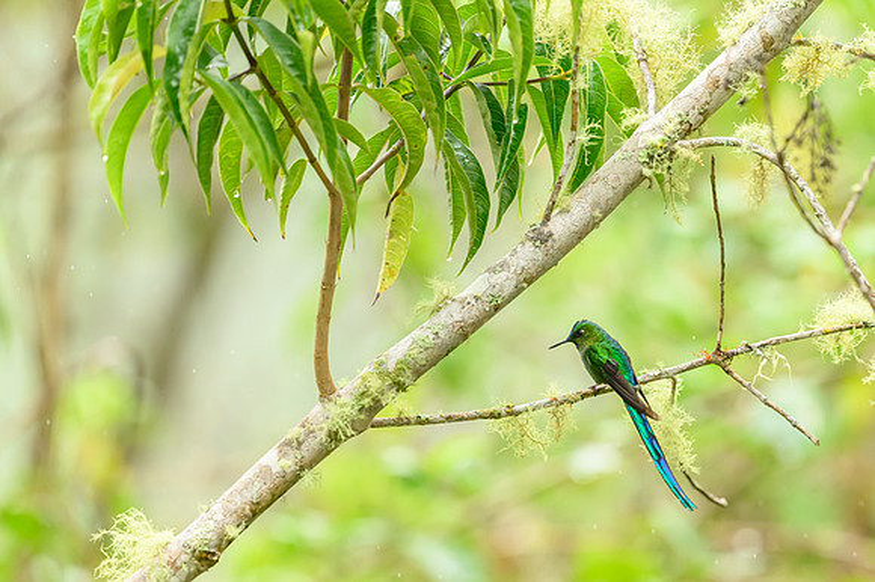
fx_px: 13166
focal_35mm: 542
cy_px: 354
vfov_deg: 2.5
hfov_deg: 3.8
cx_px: 583
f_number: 4
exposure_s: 1/1600
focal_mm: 400
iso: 2500
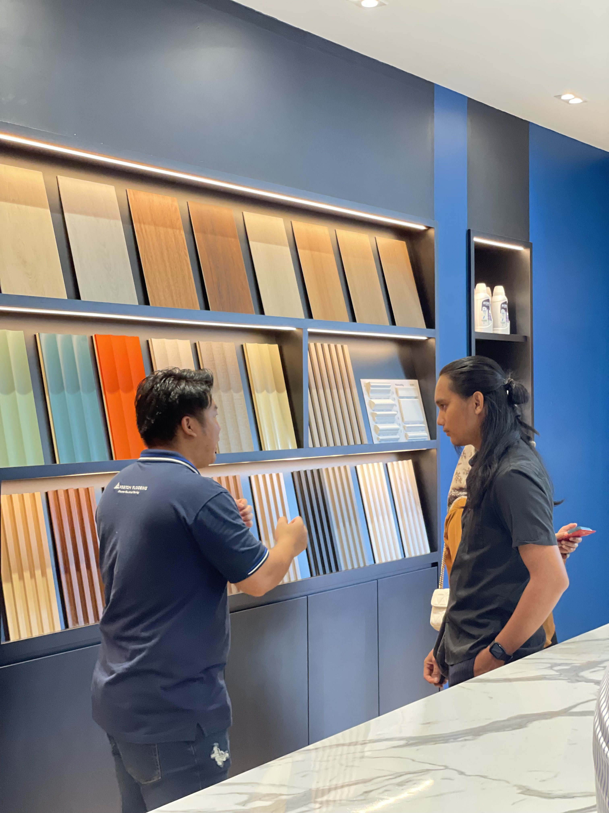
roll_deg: +1.7
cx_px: 304
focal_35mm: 52
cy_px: 406
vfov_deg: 36.8
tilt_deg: -0.1
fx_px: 1220
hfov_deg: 28.0
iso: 160
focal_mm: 6
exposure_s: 1/50
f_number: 2
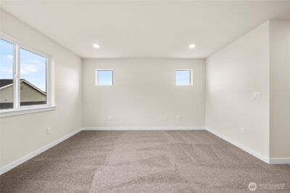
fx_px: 97
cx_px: 145
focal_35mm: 12
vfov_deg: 90.1
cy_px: 96
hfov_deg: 112.6
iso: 400
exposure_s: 1/30
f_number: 7.1
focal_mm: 12
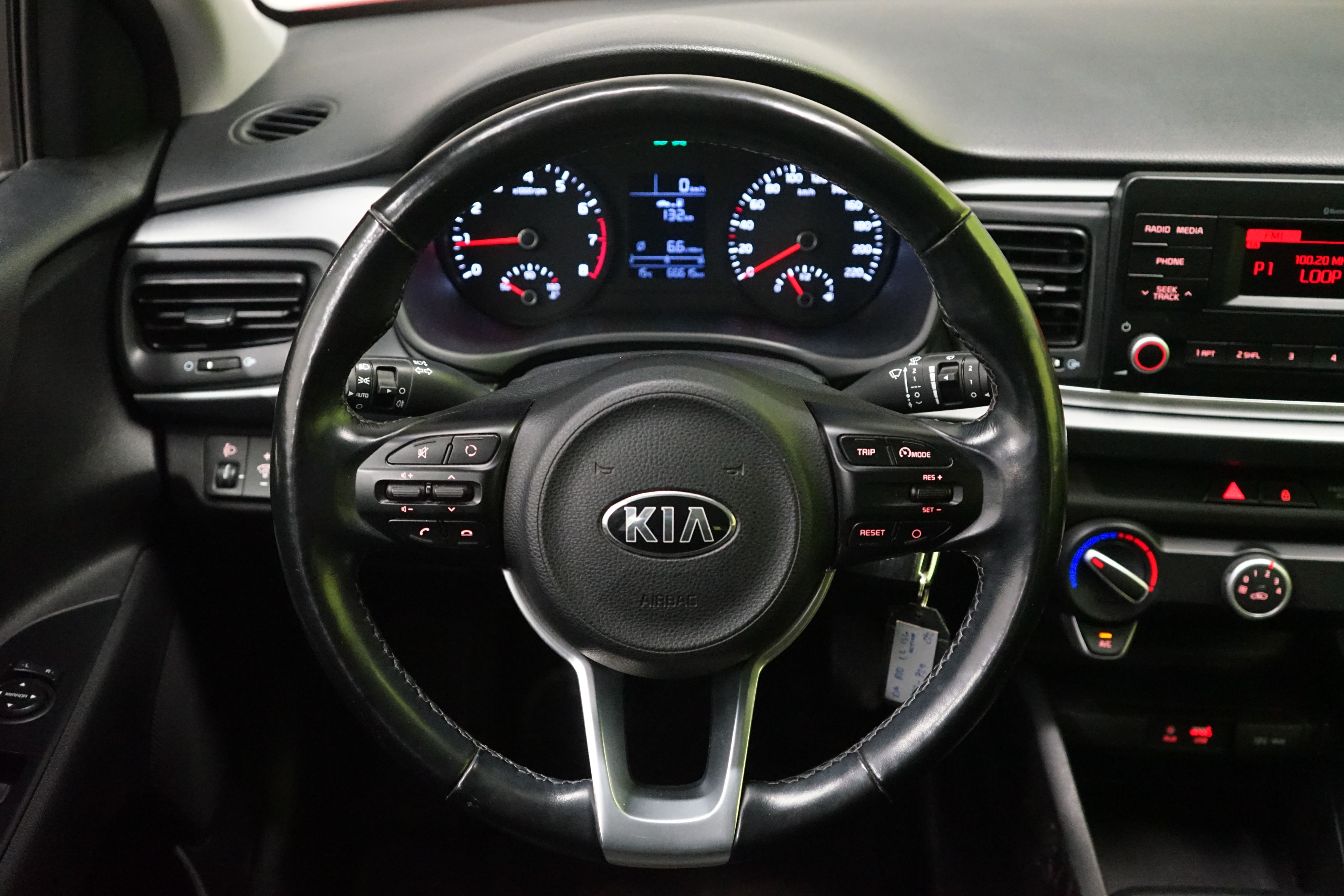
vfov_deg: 36.9
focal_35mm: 36
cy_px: 448
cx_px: 672
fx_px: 1344
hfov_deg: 53.1
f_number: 4
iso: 6400
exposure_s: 1/40
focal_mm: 36
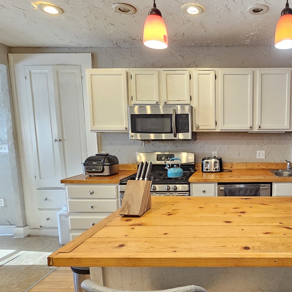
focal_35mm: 23
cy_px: 166
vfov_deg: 67.0
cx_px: 227
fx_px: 220
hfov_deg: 62.4
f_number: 2.2
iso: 320
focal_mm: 2.2
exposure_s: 1/60
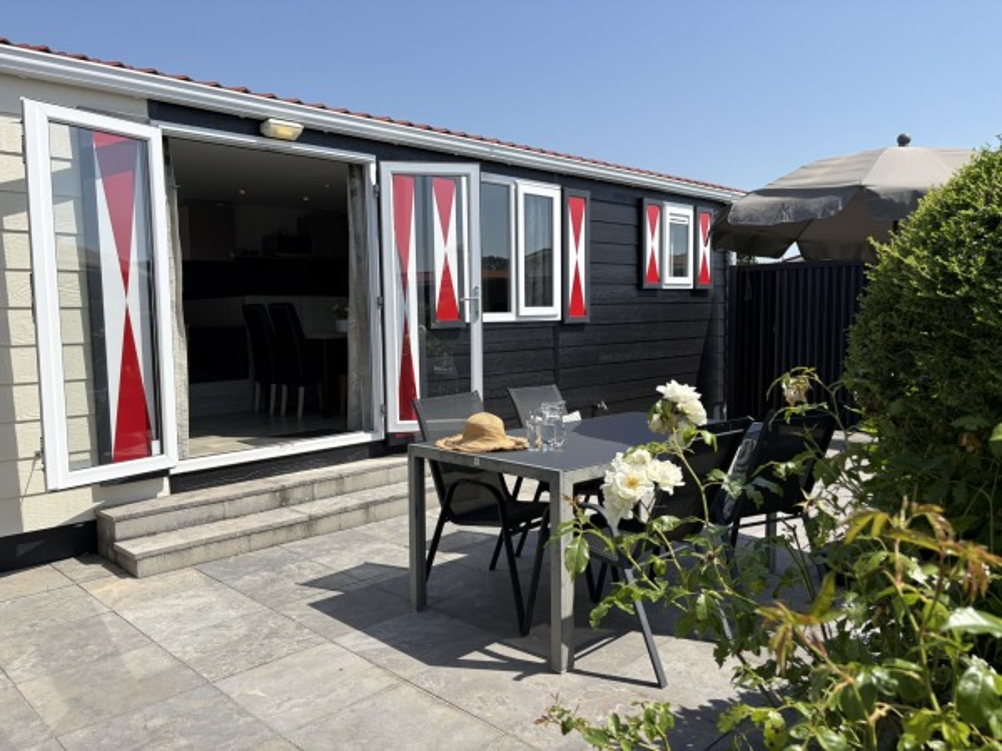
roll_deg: +2.0
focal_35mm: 26
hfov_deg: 67.3
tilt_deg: -4.2
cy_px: 376
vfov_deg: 53.1
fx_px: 753
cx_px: 501
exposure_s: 1/3279
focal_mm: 5.96
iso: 50
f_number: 1.6
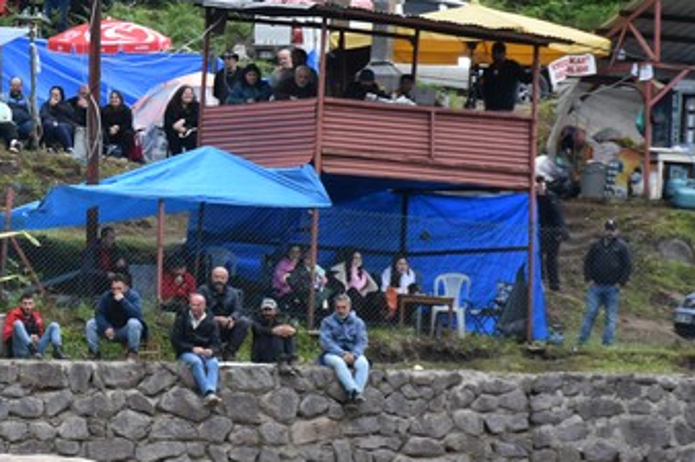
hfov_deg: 8.9
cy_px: 432
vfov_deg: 6.0
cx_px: 76
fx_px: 4438
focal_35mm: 230
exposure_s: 1/640
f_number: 6.3
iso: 800
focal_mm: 70
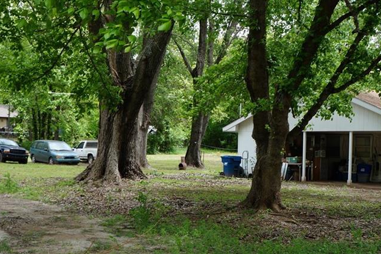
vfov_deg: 26.5
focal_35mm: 51
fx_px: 538
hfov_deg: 39.0
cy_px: 163
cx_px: 186
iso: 100
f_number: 7.1
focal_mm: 21
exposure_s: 1/80
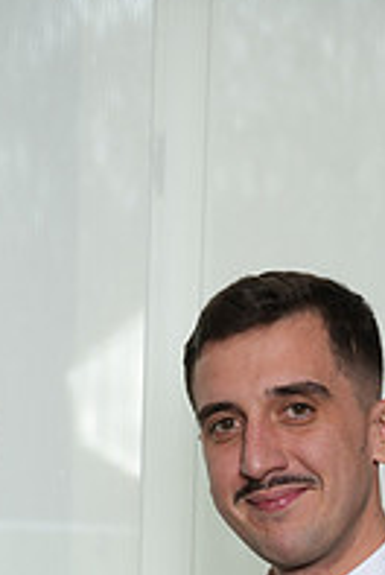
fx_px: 2254
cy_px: 803
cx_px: 124
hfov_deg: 9.8
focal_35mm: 141
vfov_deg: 13.8
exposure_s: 1/200
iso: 160
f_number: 4.5
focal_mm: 48
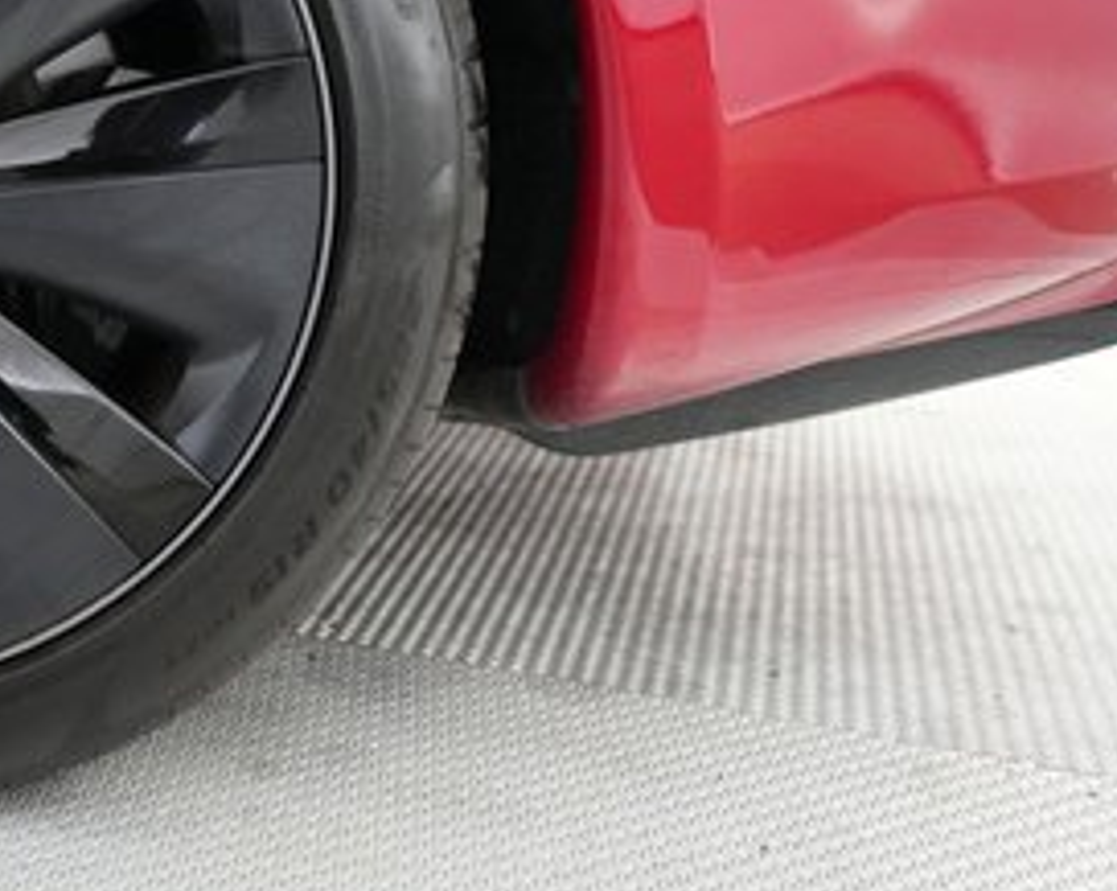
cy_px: 181
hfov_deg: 30.8
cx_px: -168
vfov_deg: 28.0
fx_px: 1750
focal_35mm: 53
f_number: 2.8
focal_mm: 24
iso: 6400
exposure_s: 1/160
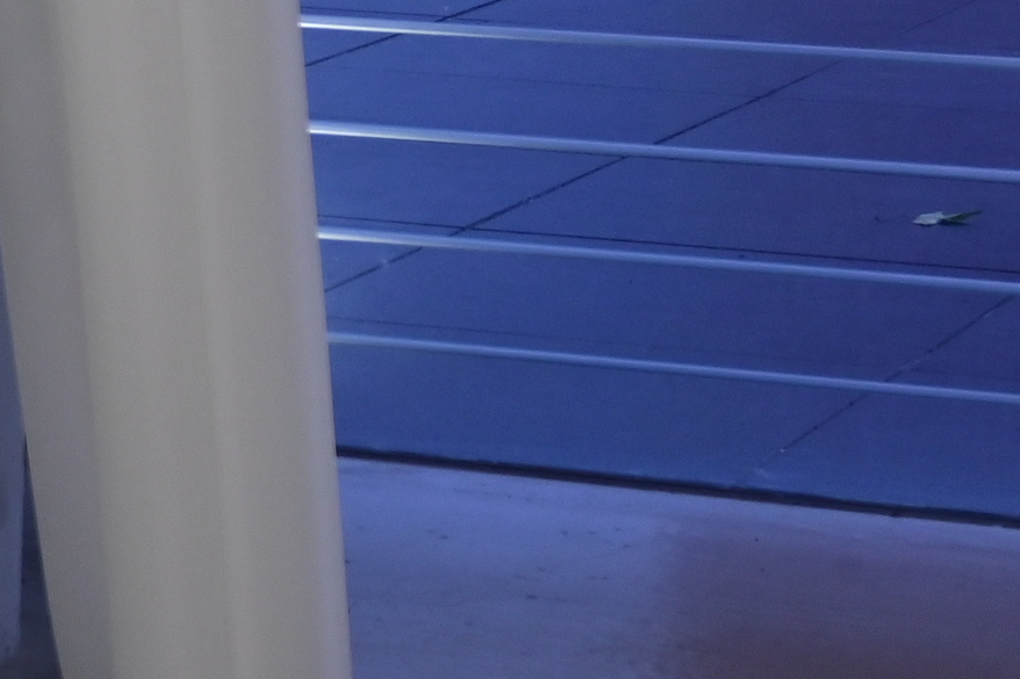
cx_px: -642
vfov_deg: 7.7
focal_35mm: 178
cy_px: 107
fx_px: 5053
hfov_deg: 11.0
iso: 250
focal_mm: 25
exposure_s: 1/13
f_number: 4.5
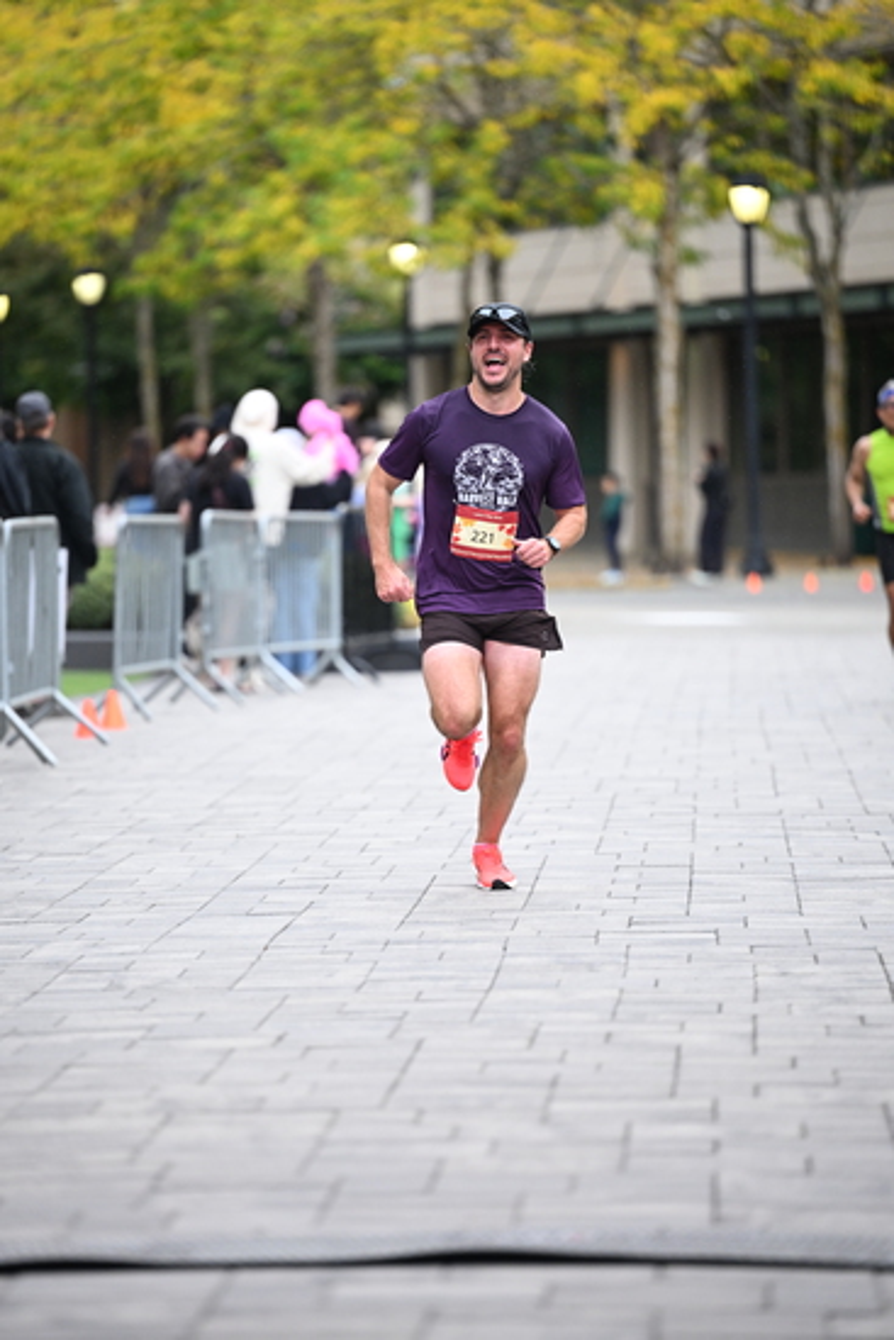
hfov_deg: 7.9
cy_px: 670
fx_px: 6514
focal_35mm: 175
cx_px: 447
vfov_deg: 11.7
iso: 1250
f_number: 2.8
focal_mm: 175
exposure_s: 1/1600
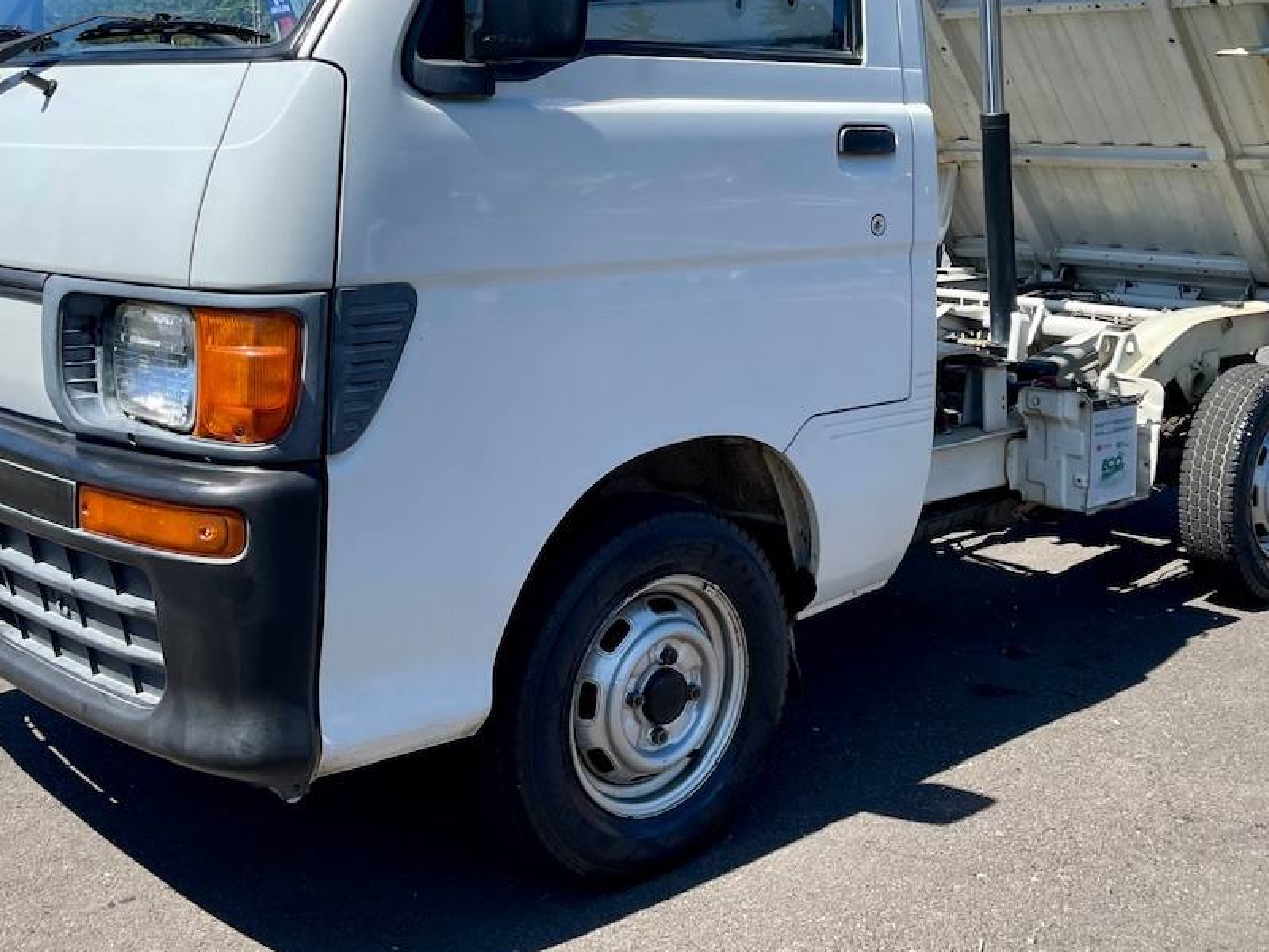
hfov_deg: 46.7
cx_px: 712
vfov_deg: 35.2
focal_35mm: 40
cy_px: 240
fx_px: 1466
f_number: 1.6
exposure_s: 1/2488
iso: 32
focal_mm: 5.1
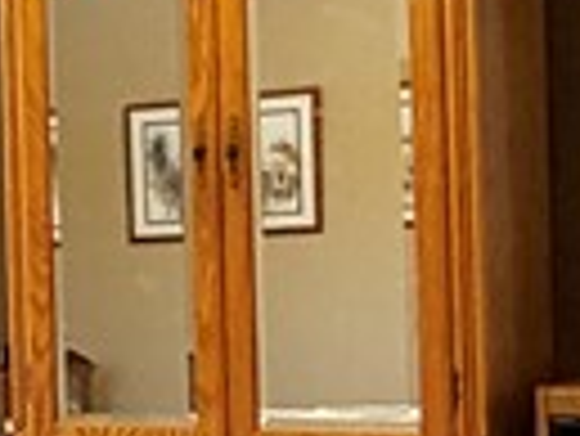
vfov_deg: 13.3
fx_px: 1862
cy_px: 292
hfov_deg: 16.4
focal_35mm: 111
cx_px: -252
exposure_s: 1/60
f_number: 2.2
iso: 400
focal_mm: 2.22
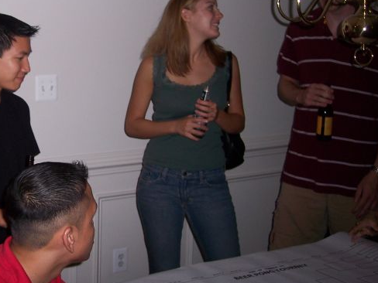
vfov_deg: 22.7
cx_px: 76
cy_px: 75
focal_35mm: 64
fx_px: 699
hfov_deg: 29.6
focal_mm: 8
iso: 100
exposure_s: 1/60
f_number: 2.8
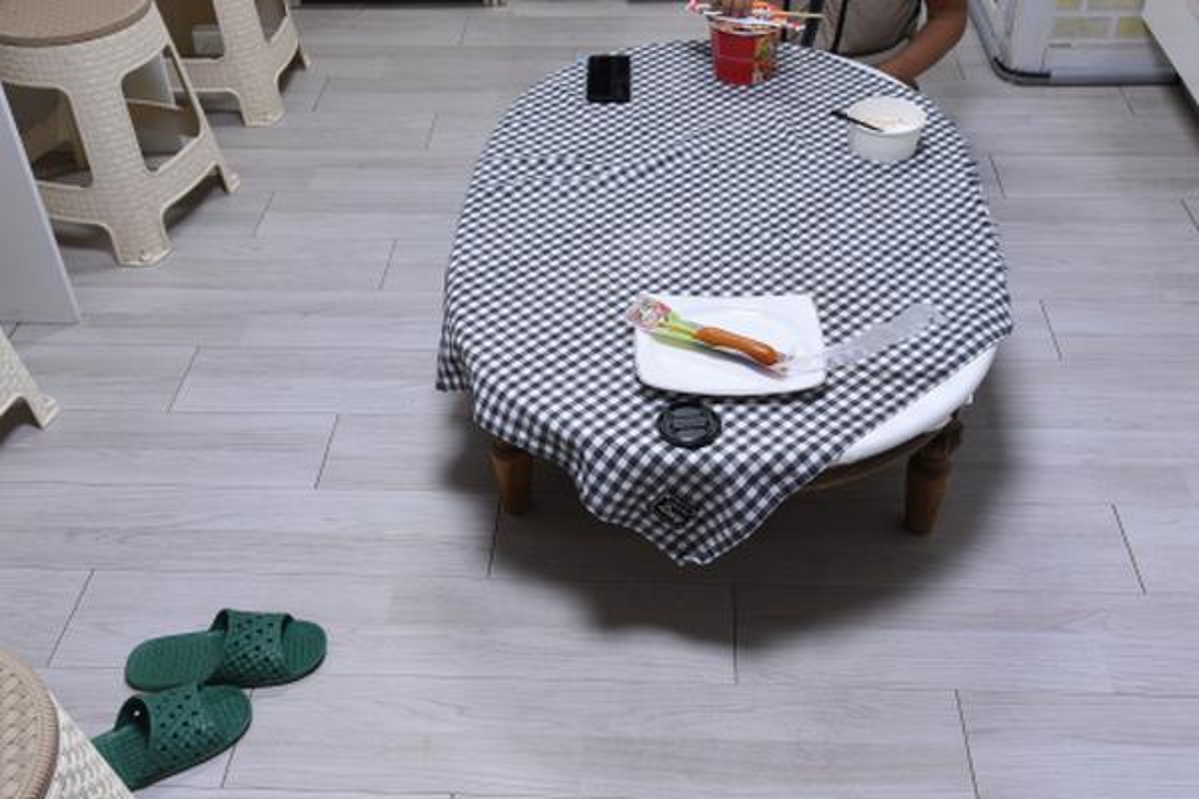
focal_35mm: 32
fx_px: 1066
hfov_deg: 58.7
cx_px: 600
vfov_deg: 41.1
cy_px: 400
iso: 1250
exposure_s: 1/30
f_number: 8
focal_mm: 32
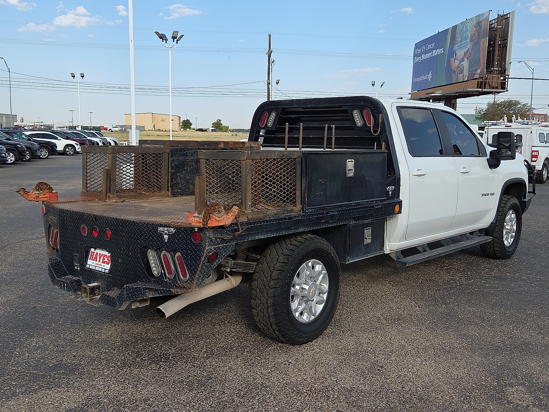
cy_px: 206
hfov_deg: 52.6
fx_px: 555
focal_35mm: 35
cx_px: 274
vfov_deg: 40.7
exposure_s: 1/3333
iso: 76
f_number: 1.8
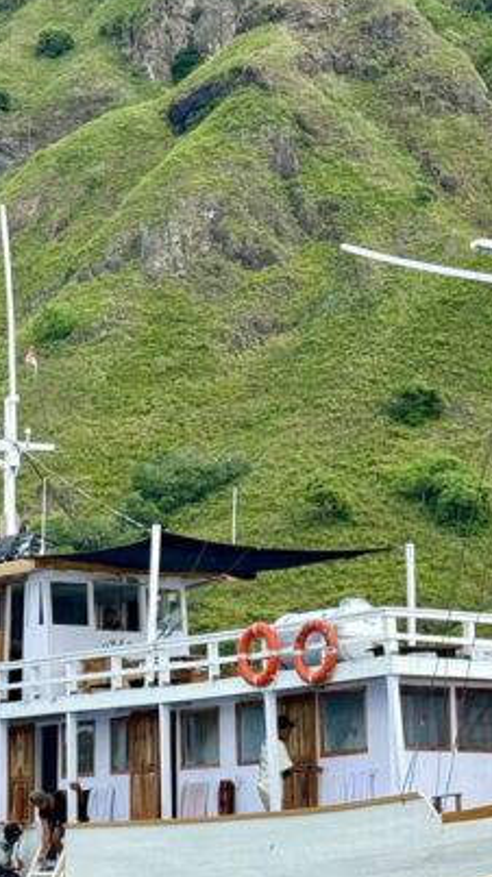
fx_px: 2464
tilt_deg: +8.6
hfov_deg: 11.4
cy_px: 468
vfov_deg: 20.2
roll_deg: -0.5
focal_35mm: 106
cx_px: 355
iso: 64
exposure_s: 1/1094
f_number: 1.78
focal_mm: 6.76
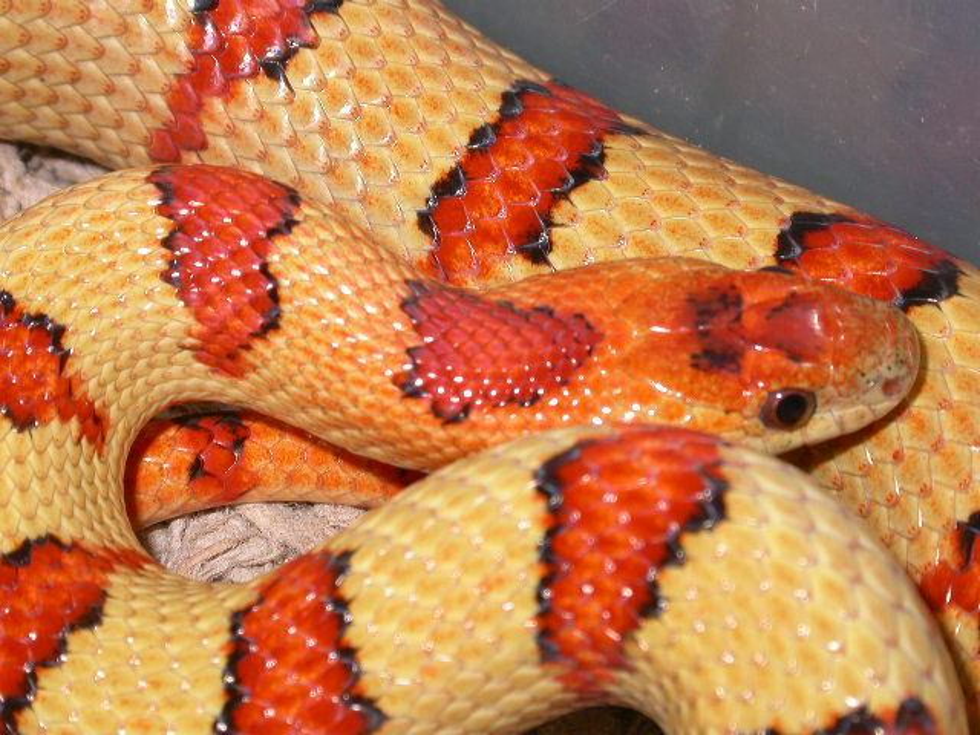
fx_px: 3426
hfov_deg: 16.3
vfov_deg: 12.2
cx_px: 490
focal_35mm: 121
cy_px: 368
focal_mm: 25.1
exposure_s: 1/500
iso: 100
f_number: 7.1
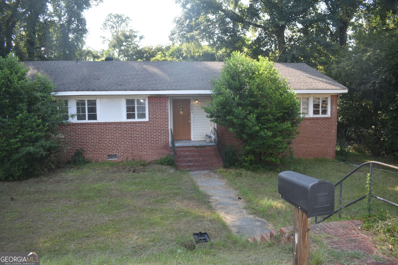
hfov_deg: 67.4
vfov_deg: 47.9
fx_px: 298
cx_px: 199
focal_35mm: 27
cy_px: 132
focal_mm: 18
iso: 160
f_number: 5
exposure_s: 1/200
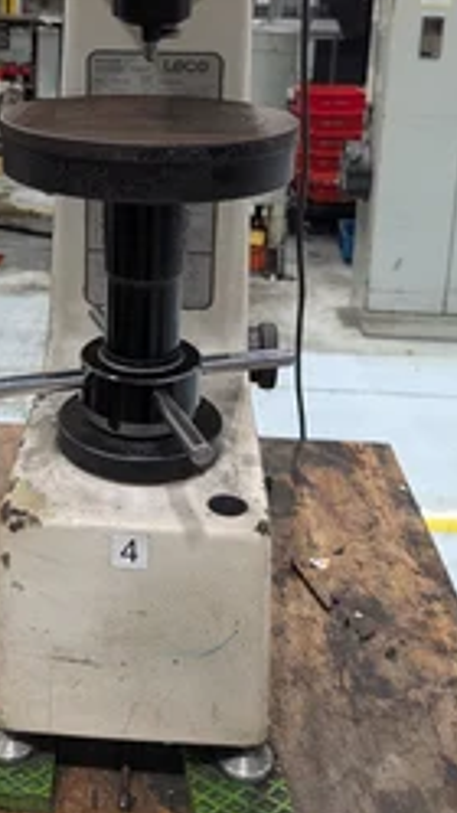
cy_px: 206
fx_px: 905
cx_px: 103
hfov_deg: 27.9
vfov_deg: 46.7
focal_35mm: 42
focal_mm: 6.9
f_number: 1.68
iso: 1474
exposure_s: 1/343
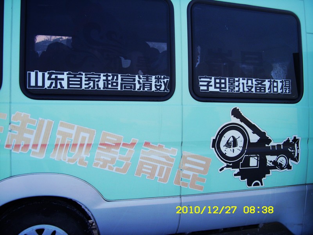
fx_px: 280
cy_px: 118
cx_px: 156
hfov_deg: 58.4
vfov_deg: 45.4
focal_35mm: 31
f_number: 3.5
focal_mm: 6.3
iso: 50
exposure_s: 1/201
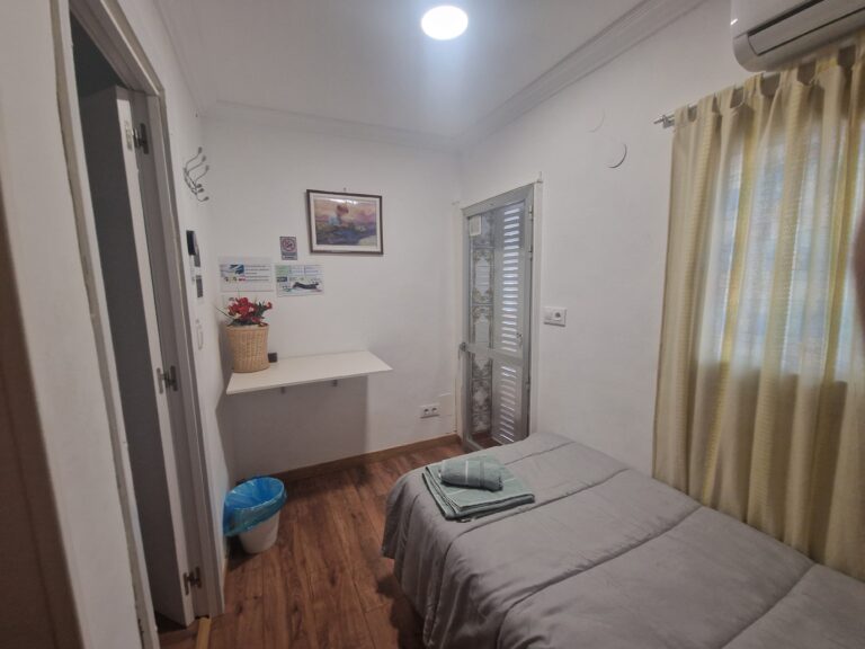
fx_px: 325
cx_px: 432
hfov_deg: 106.2
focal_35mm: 13
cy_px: 324
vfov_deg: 89.9
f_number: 2.2
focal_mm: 2.2
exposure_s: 1/50
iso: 200
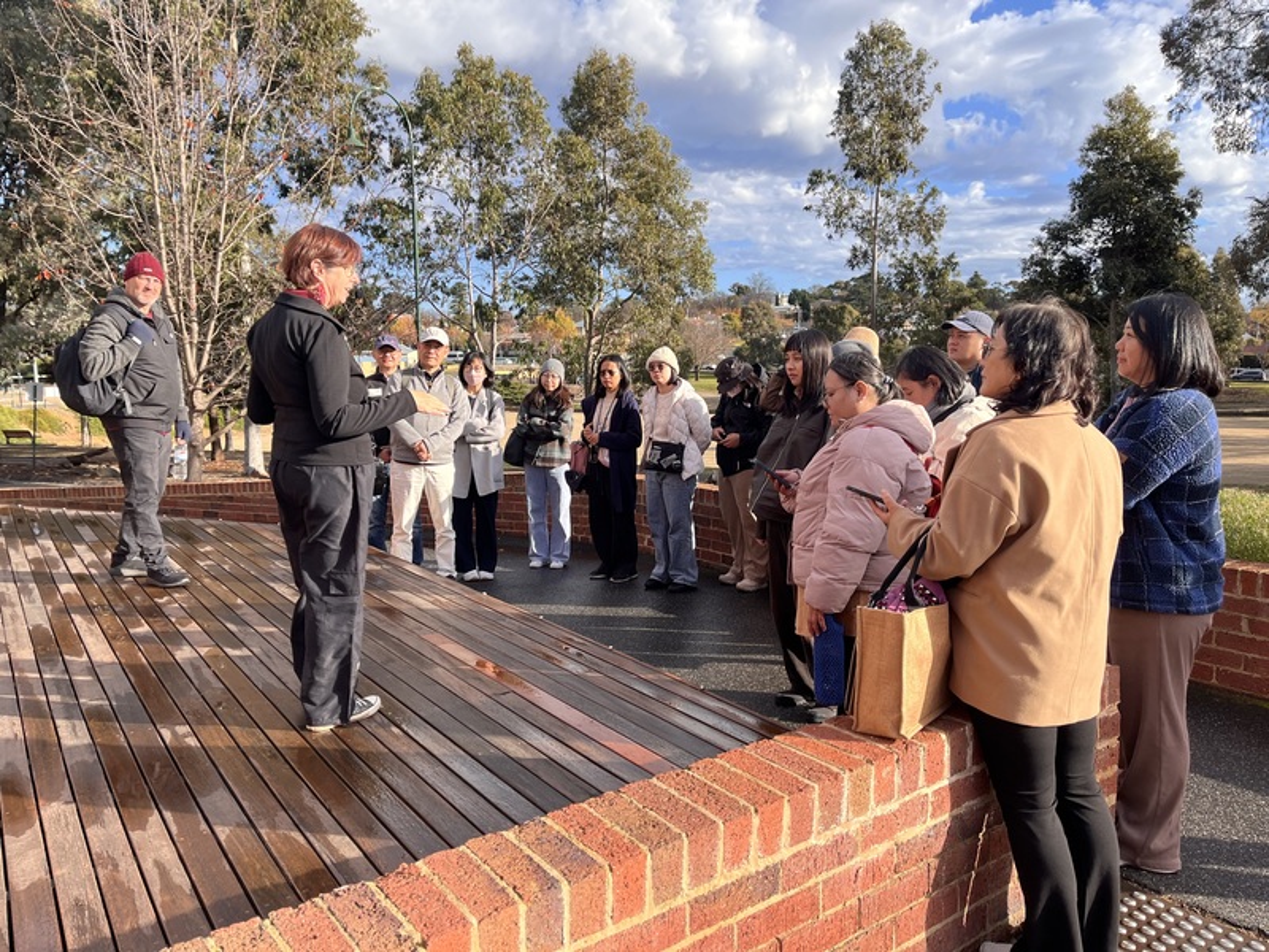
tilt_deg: -5.6
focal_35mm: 26
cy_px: 476
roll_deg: -0.4
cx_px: 634
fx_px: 953
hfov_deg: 67.3
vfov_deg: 53.1
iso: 50
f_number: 1.6
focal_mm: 5.1
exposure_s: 1/1117
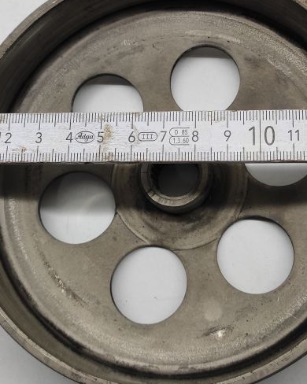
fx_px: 591
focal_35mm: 52
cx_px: 188
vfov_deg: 35.7
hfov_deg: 29.0
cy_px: 132
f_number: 1.75
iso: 267
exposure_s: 1/100
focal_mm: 4.77
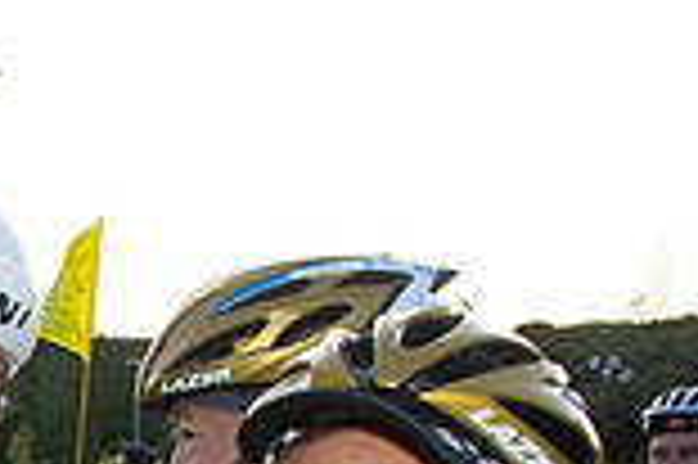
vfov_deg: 13.7
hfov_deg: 18.7
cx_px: -477
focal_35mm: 90
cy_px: 800
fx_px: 1743
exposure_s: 1/100
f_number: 8
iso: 640
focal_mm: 24
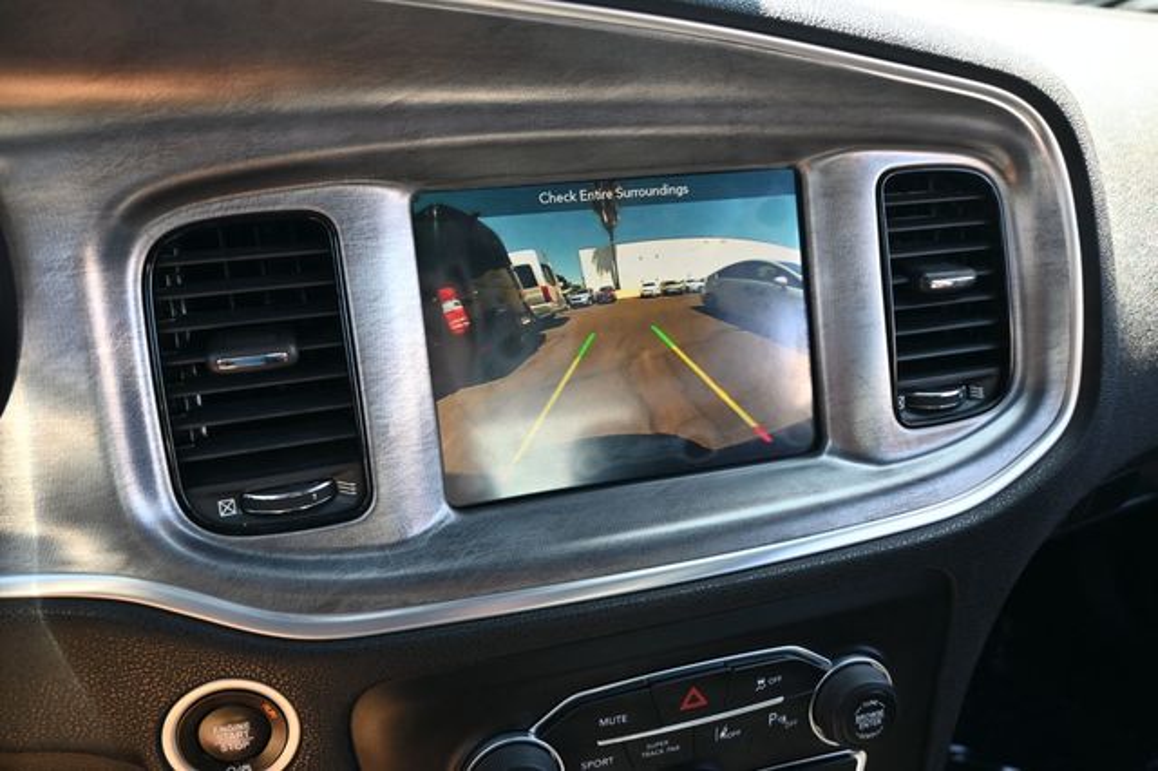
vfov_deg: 49.1
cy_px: 386
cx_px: 579
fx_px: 844
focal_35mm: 26
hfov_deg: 68.9
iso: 400
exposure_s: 1/125
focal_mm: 17.5
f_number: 3.5
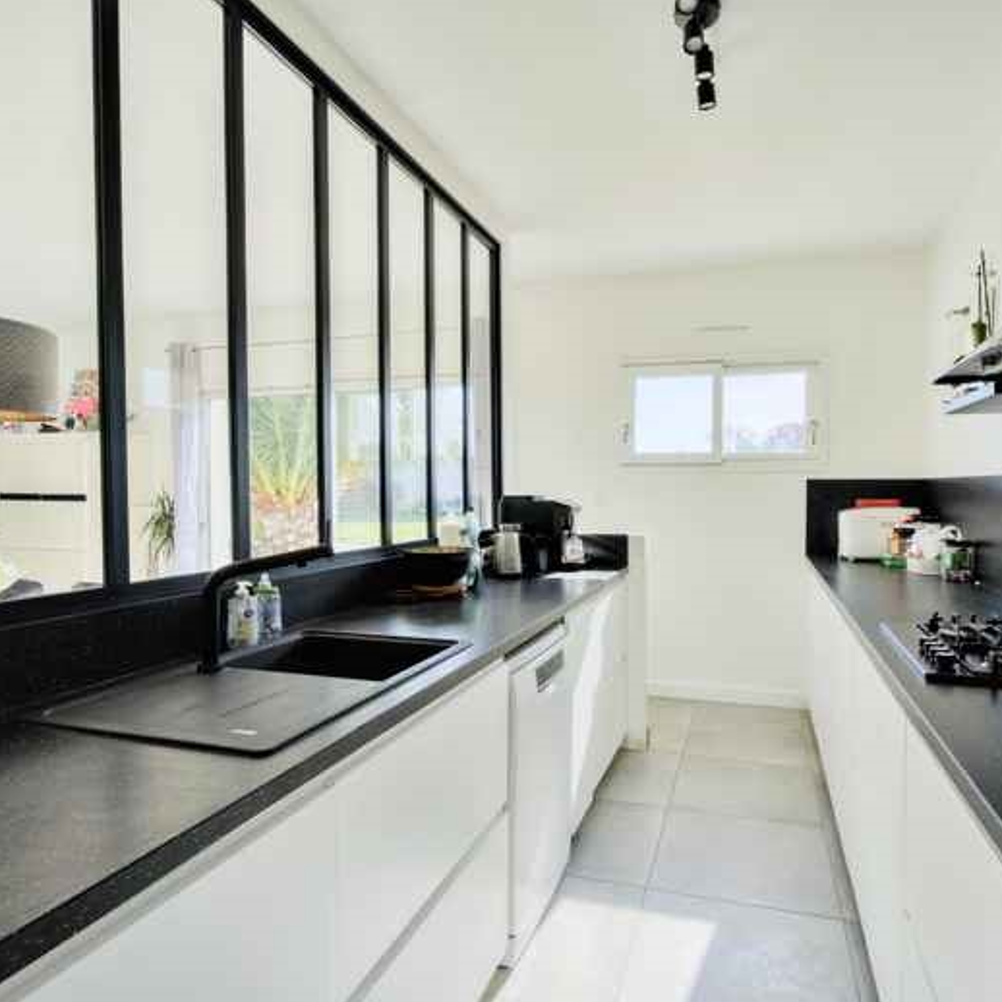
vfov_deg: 72.1
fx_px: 688
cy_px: 512
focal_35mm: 21
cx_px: 551
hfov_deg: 72.0
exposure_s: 1/2000
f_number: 8
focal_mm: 16
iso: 800
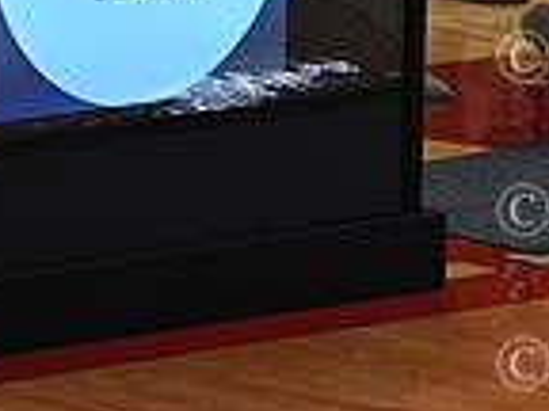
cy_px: -173
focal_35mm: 773
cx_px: 1048
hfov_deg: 2.6
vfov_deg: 1.9
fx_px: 12260
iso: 4000
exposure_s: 1/400
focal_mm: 200
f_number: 4
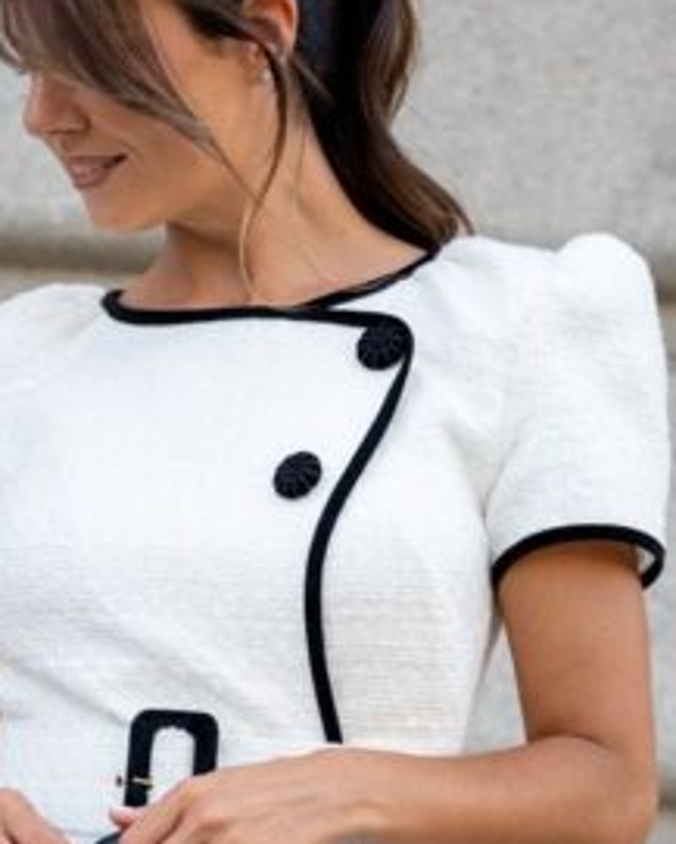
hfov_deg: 8.1
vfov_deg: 9.9
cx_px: 207
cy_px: 1165
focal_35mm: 191
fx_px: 4774
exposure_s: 1/200
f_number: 2.8
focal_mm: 54
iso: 100
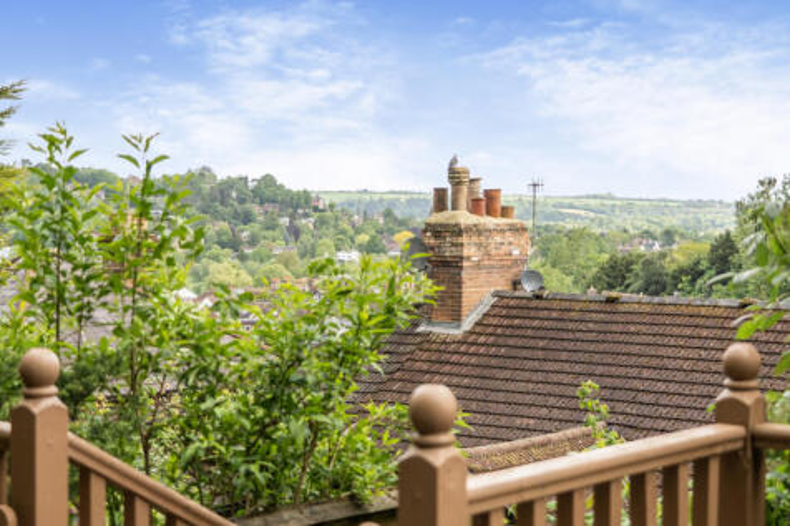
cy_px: 263
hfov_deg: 31.4
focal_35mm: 64
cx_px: 395
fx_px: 1404
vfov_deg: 21.2
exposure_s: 1/1000
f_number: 4.5
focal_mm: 43
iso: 400
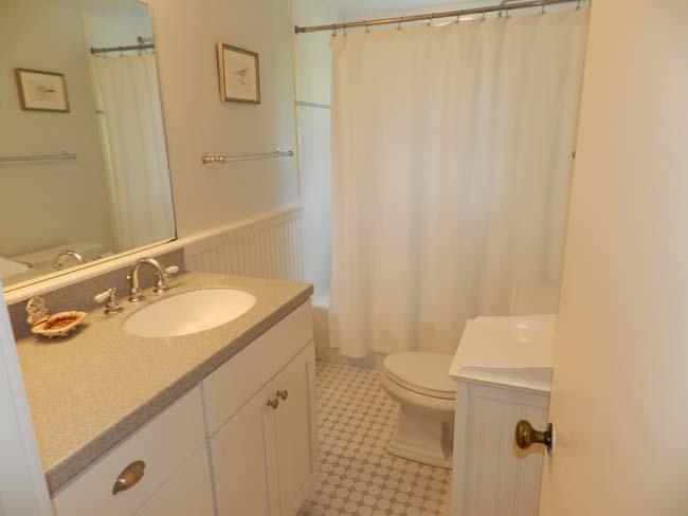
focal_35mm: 23
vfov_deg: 58.9
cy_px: 258
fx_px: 457
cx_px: 344
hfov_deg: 73.9
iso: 160
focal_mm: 4
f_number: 3.4
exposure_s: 1/40
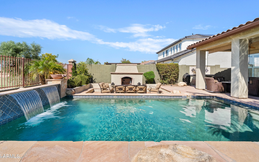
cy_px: 74
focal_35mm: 17
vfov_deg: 67.9
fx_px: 120
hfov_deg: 94.3
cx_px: 124
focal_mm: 16
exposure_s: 1/80
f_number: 8
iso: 100
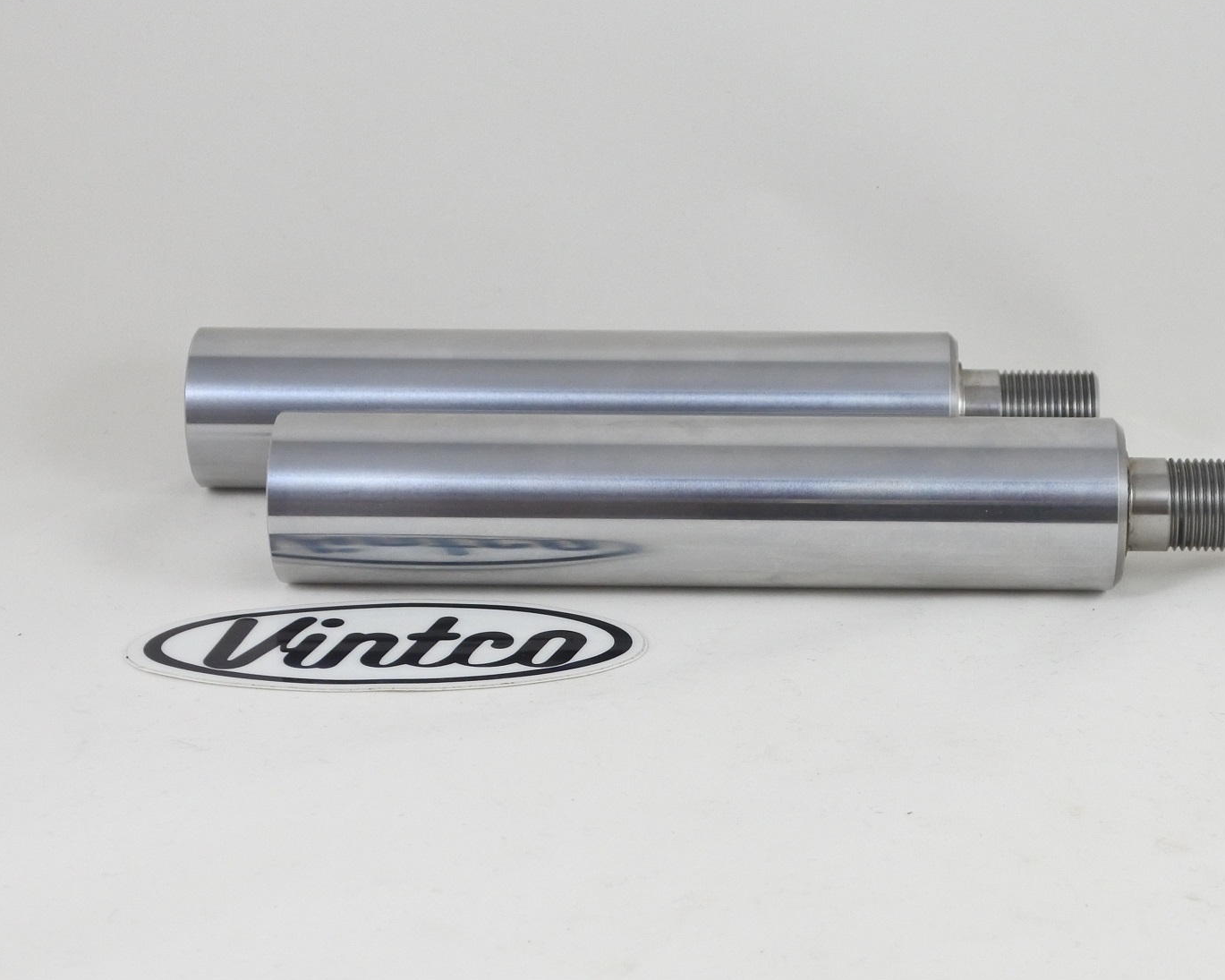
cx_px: 670
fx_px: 1776
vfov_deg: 30.8
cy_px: 490
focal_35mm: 49
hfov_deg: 38.0
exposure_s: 1/125
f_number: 4.5
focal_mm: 16.1
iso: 450
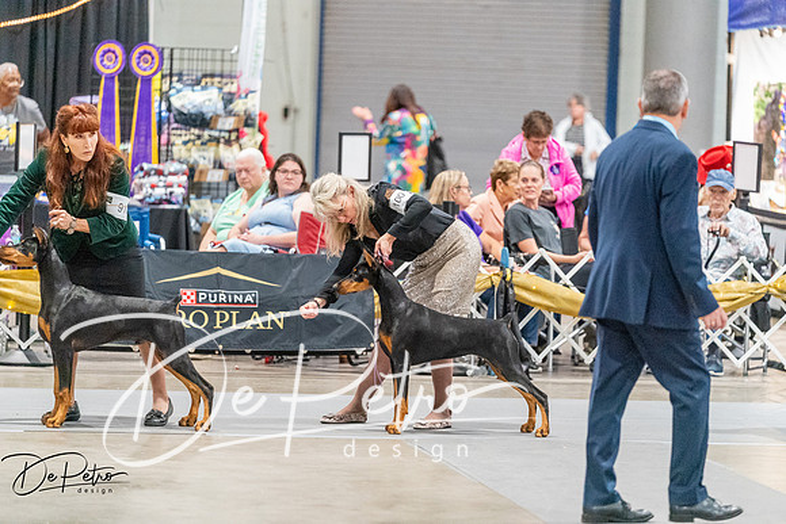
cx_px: 393
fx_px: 3974
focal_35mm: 182
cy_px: 262
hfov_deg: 11.3
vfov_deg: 7.5
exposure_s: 1/320
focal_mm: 182
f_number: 2.8
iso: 12800
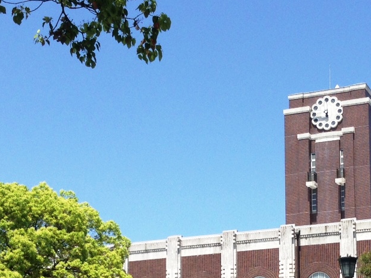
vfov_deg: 16.5
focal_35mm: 87
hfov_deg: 22.4
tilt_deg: +11.3
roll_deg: +0.9
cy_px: 290
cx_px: 257
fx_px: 932
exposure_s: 1/1427
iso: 50
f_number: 2.4
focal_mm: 4.12
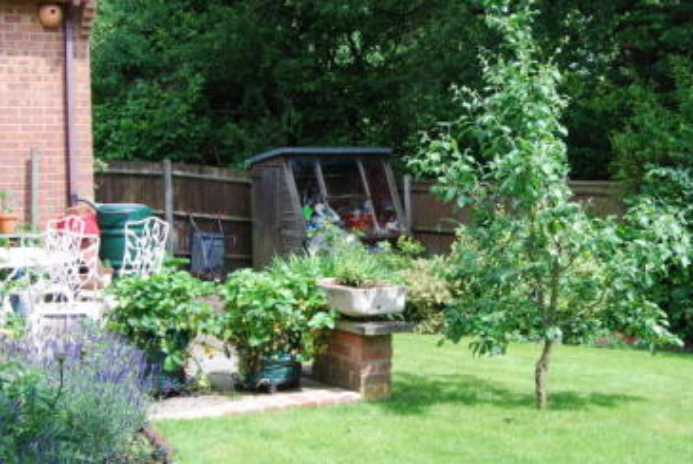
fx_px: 1137
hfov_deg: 33.6
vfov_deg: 23.0
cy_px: 227
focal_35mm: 59
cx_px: 466
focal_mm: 22
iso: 140
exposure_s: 1/125
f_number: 5.6
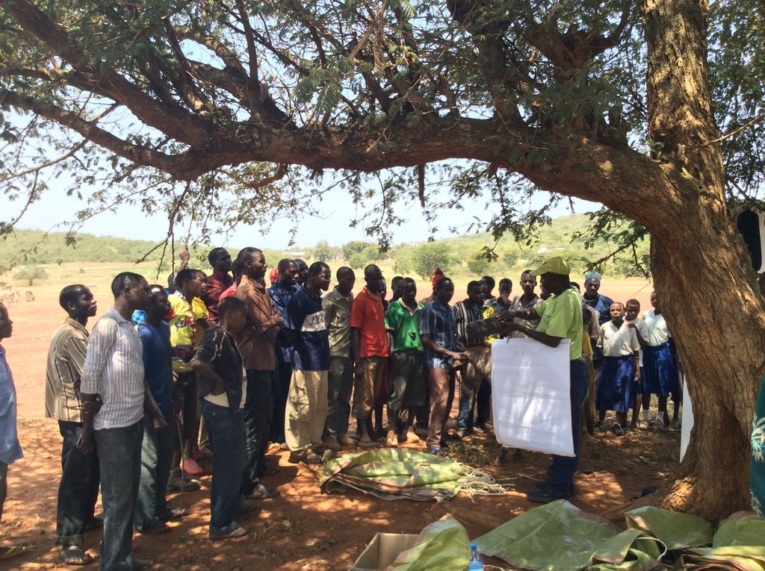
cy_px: 286
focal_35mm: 33
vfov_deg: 42.8
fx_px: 728
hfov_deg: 55.4
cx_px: 382
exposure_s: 1/279
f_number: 2.4
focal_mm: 3.3
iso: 32
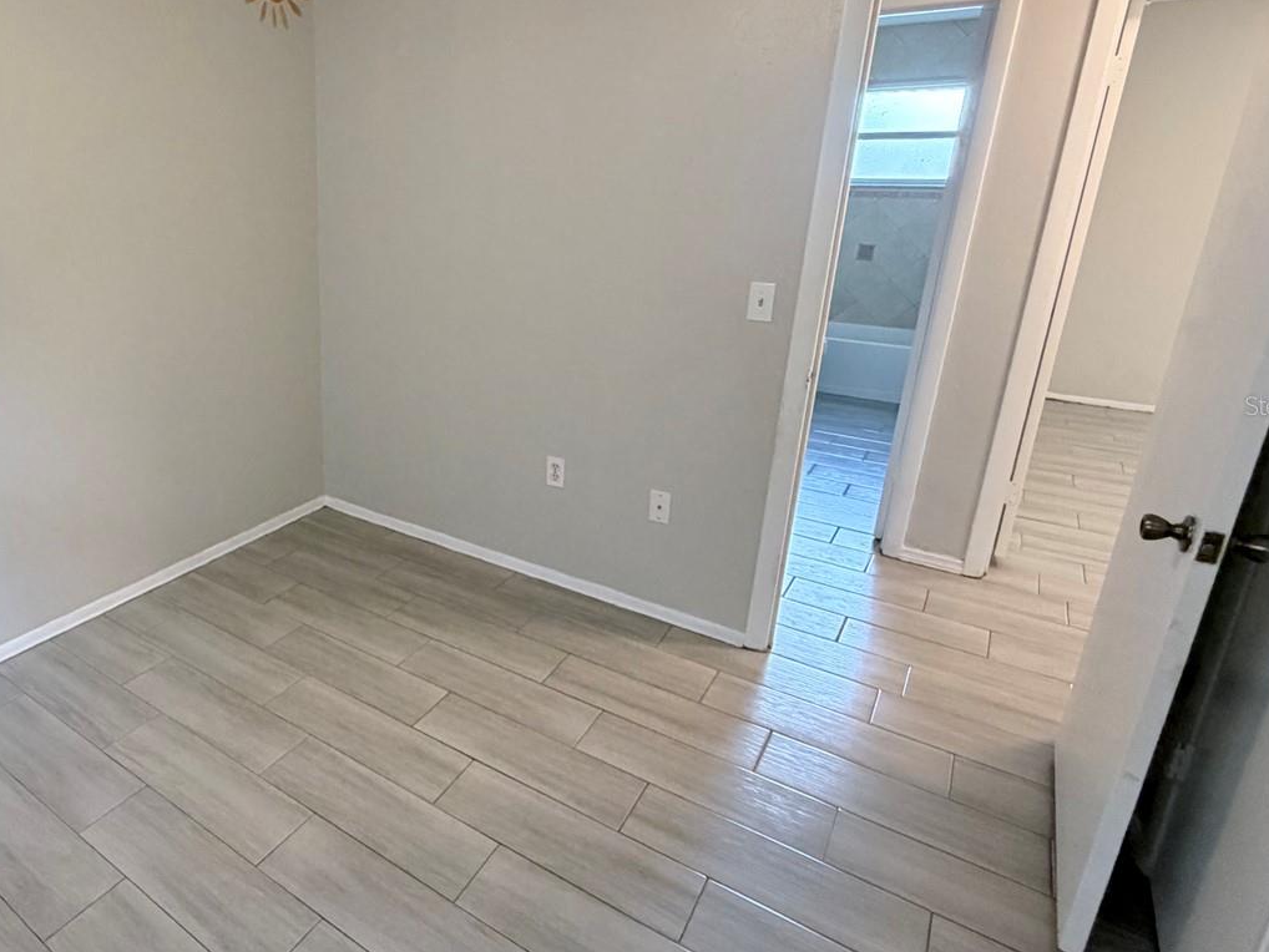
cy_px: 405
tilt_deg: -17.1
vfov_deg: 60.8
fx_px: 807
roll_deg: +1.0
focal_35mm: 22
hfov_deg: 72.6
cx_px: 365
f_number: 2.2
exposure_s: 1/60
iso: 400
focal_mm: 2.22
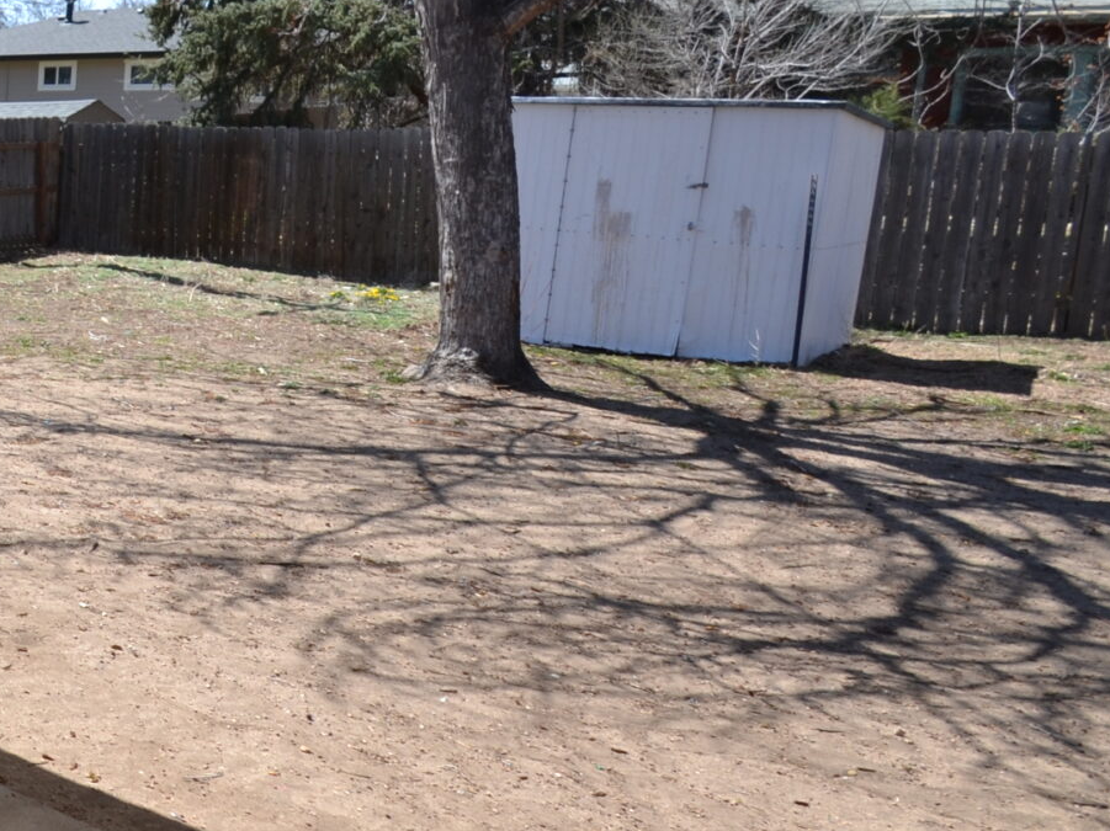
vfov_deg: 34.8
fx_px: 1314
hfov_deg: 34.2
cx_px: -296
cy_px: 278
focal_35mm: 41
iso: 100
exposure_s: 1/200
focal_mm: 10
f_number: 7.1
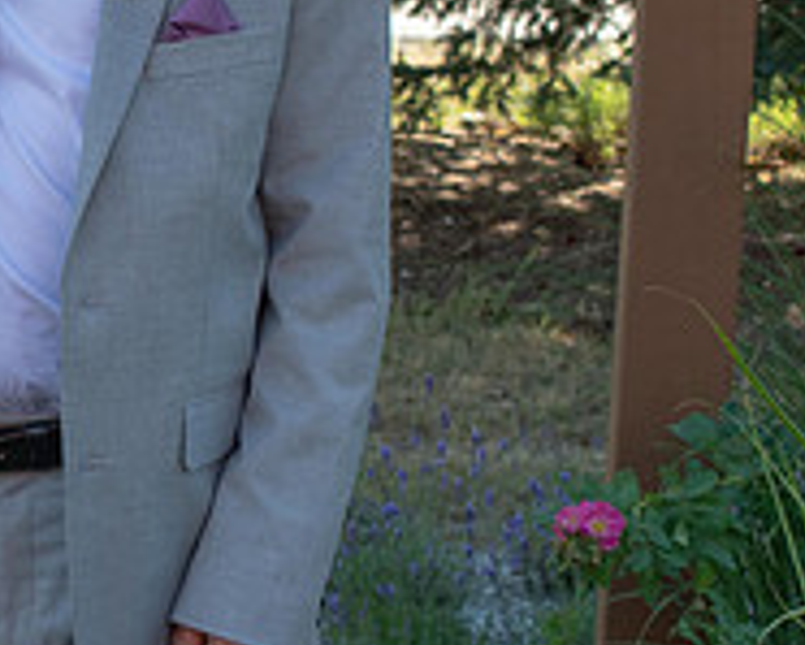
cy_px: 97
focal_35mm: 184
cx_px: -177
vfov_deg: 8.4
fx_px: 4386
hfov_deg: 10.3
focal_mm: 42
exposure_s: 1/250
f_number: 8
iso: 400
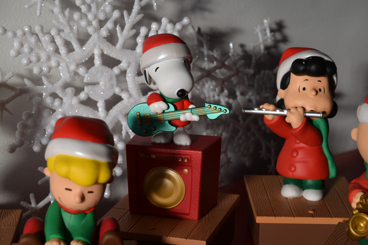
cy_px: 122
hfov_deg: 19.3
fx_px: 1083
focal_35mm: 106
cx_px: 183
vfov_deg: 12.9
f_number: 11
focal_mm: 70
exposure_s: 1/15
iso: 100
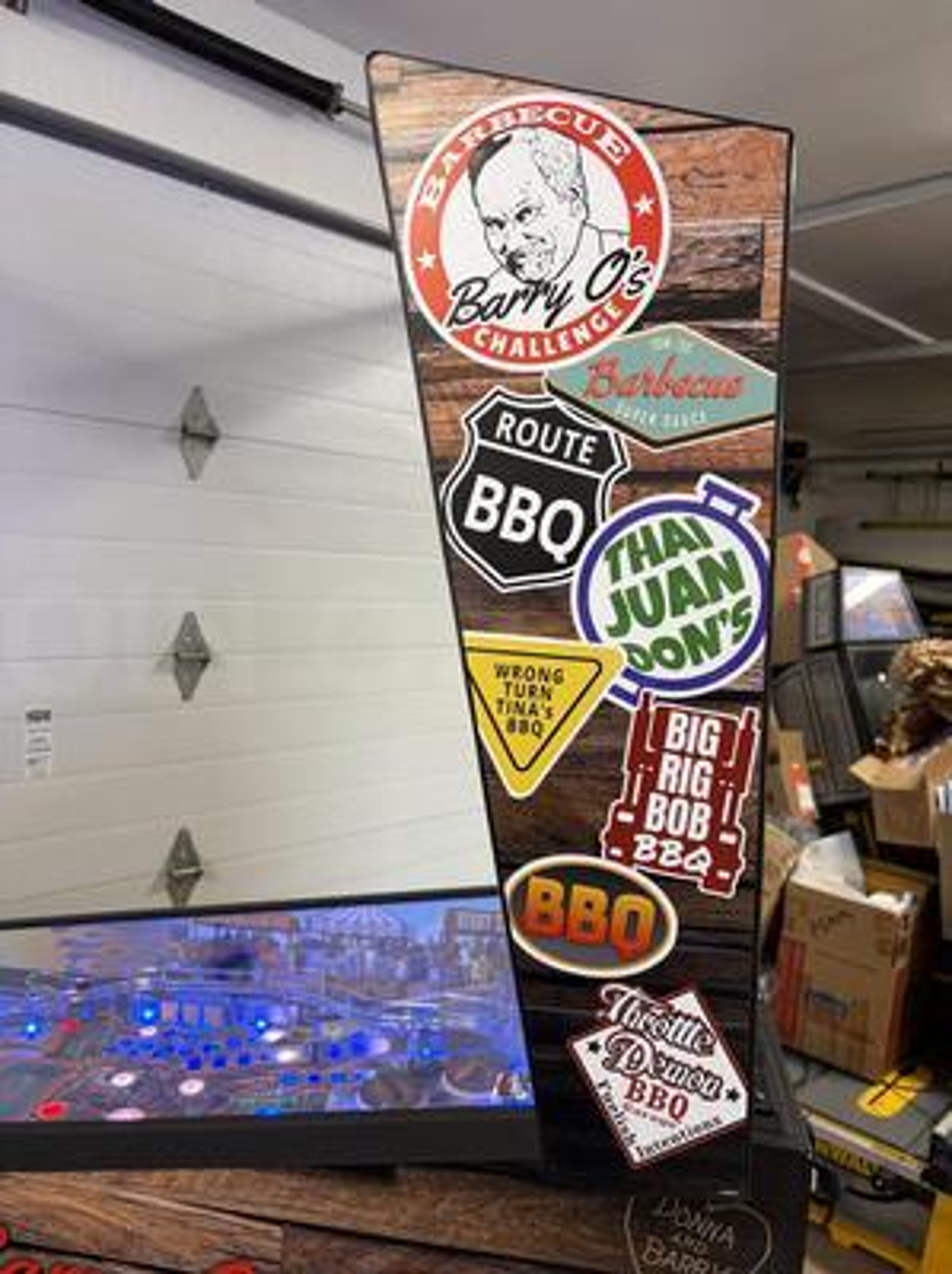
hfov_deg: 53.0
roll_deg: -3.4
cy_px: 637
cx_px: 476
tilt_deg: -5.1
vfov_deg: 67.4
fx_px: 955
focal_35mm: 26
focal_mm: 5.96
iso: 100
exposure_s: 1/50
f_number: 1.6
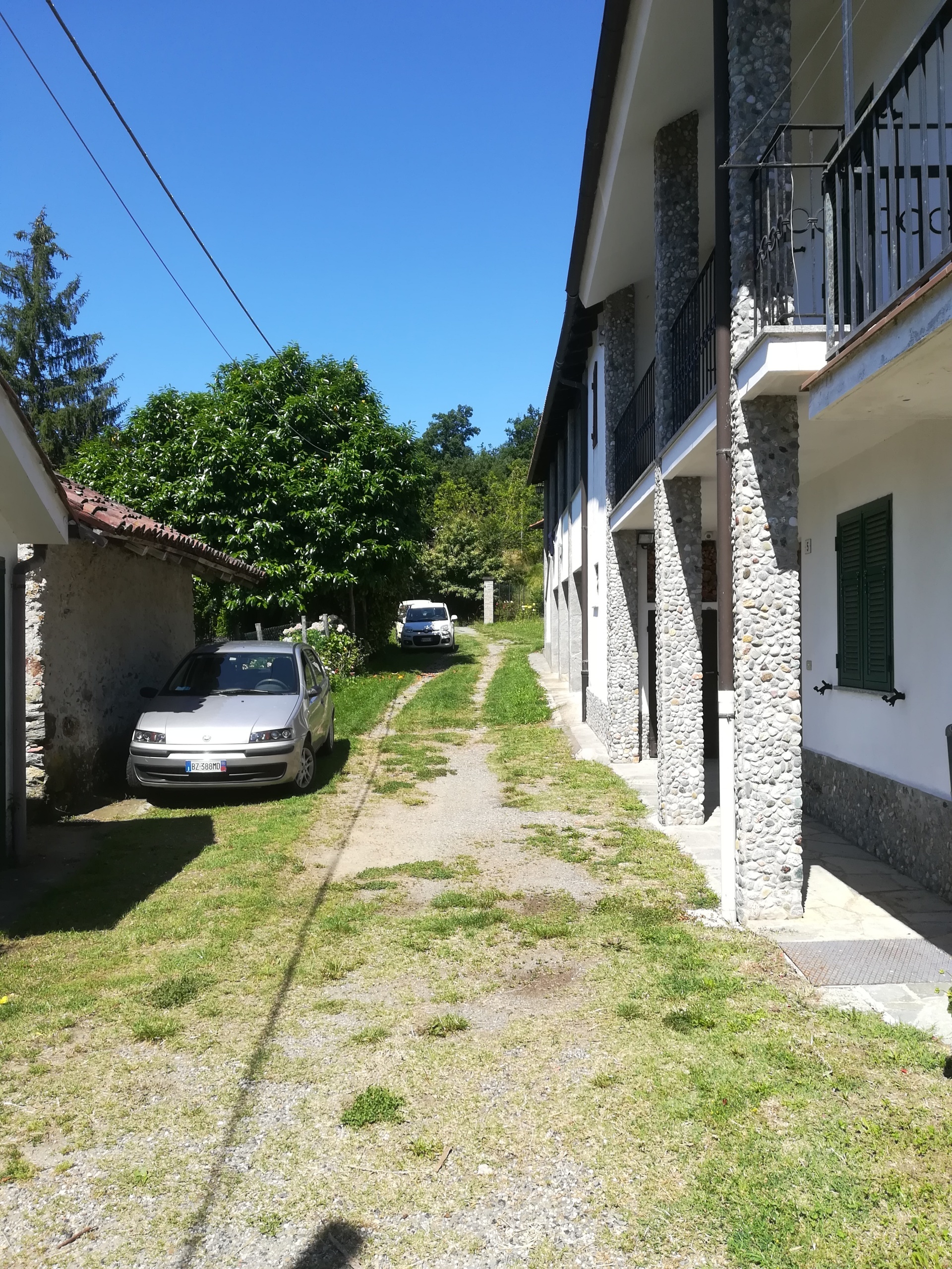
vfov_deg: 67.3
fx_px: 953
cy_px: 634
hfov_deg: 53.1
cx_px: 476
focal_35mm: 26
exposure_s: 1/710
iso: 50
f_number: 2.2
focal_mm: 3.83
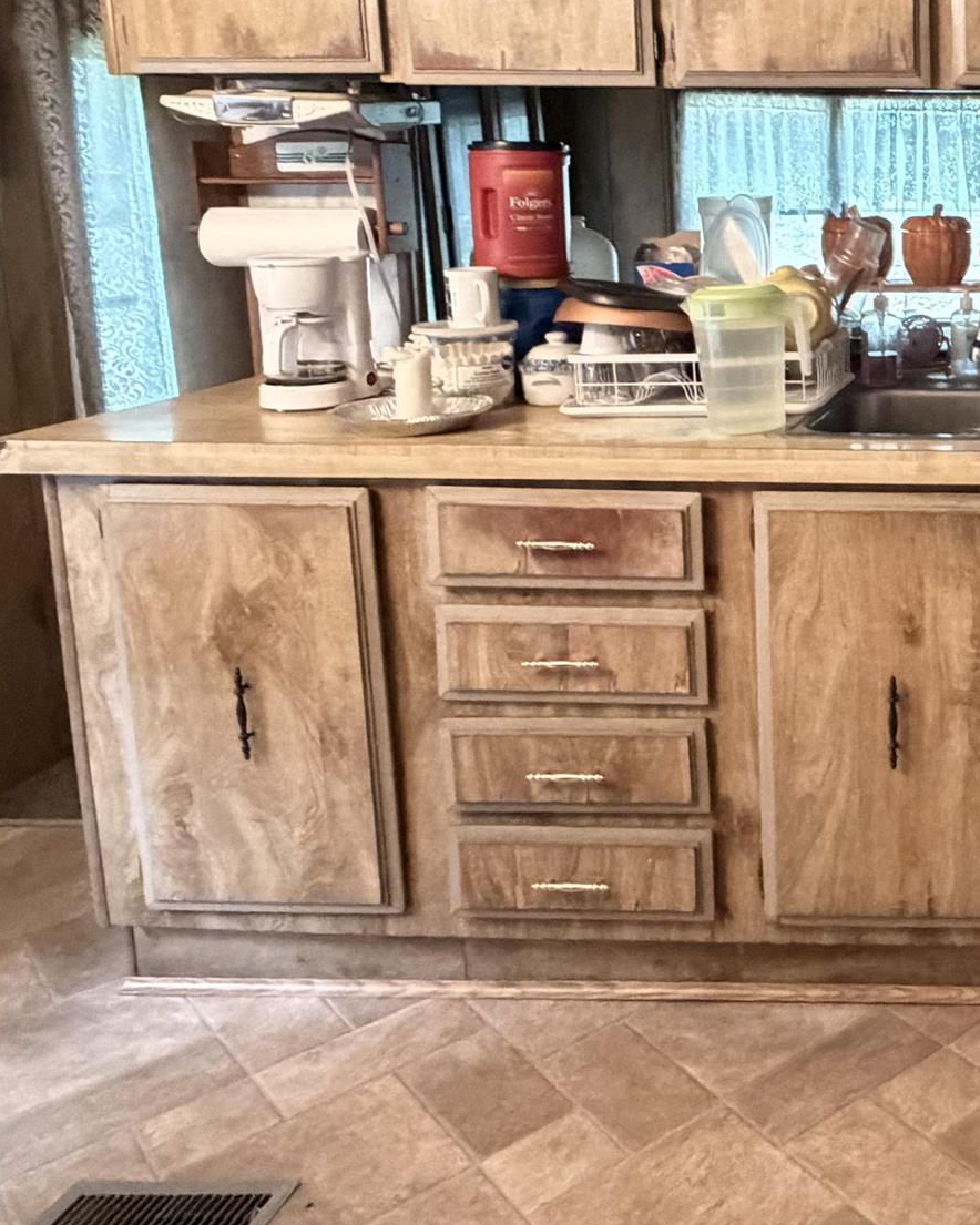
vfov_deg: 46.7
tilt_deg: -7.2
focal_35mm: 38
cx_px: 1161
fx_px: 1378
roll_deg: +0.8
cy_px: 353
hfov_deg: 32.6
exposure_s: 1/30
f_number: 2.2
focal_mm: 2.22
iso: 1250
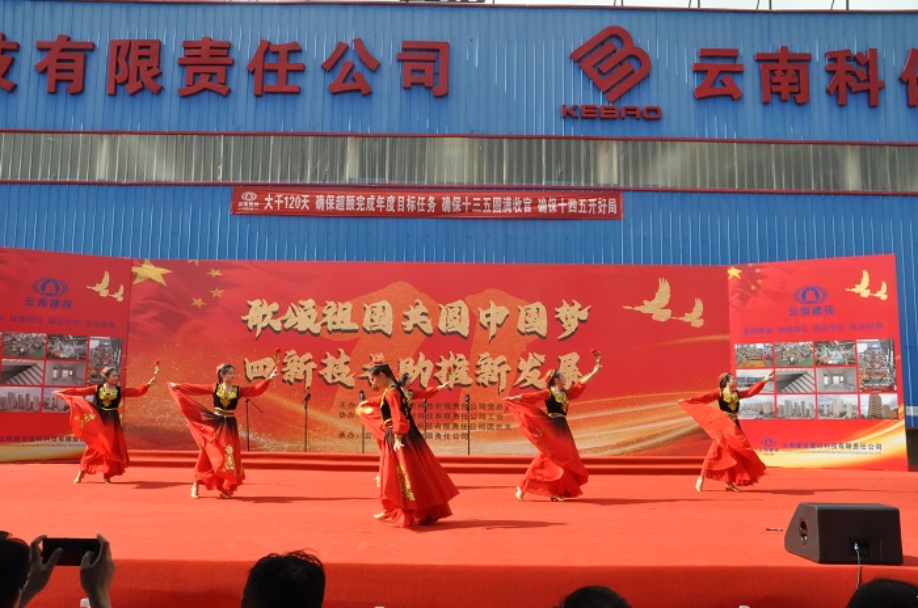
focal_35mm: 32
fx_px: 802
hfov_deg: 59.6
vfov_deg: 41.6
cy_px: 304
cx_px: 459
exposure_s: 1/250
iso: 800
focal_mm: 21
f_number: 16
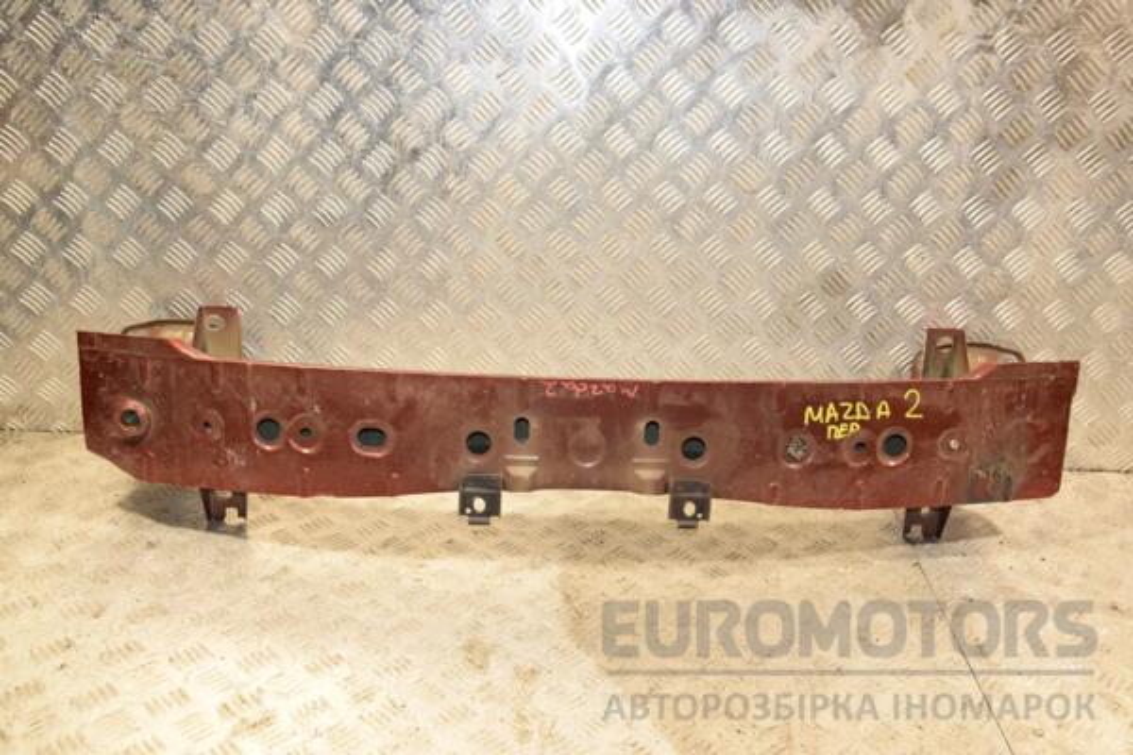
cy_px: 378
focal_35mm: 36
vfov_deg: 36.9
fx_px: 1133
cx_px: 566
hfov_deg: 53.1
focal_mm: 24
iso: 800
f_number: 6.3
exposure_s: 1/200
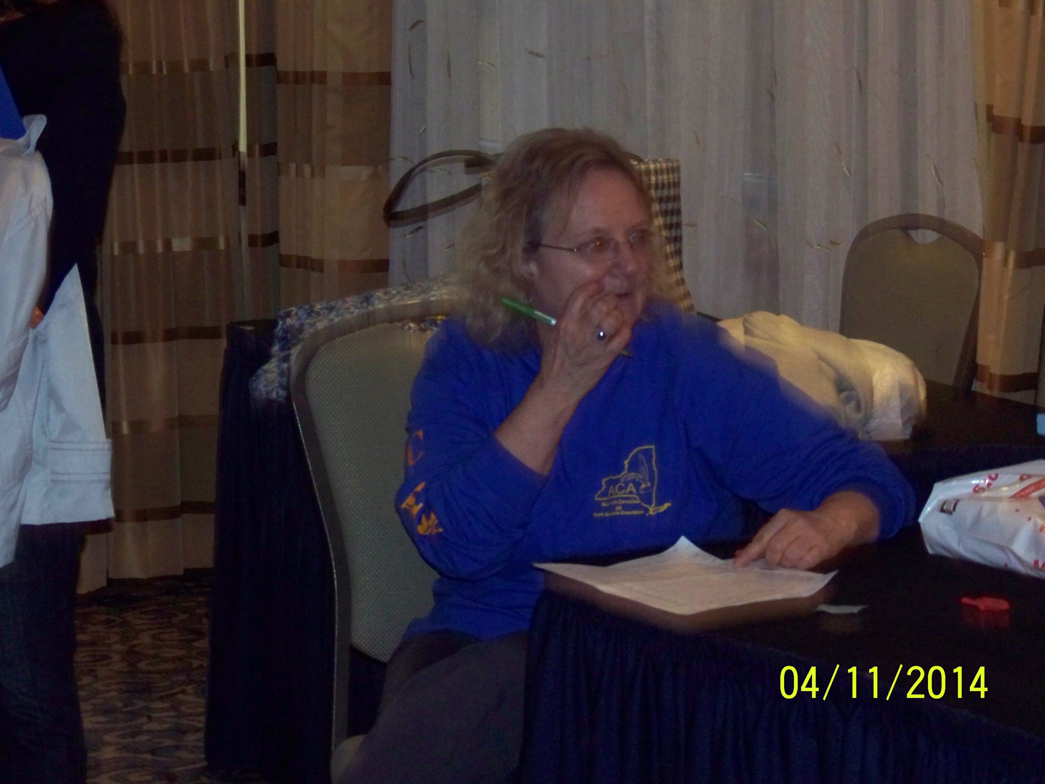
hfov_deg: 14.4
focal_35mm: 137
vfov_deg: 10.8
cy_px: 392
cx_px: 522
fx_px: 4136
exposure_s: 1/30
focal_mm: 22.2
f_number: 3.2
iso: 400
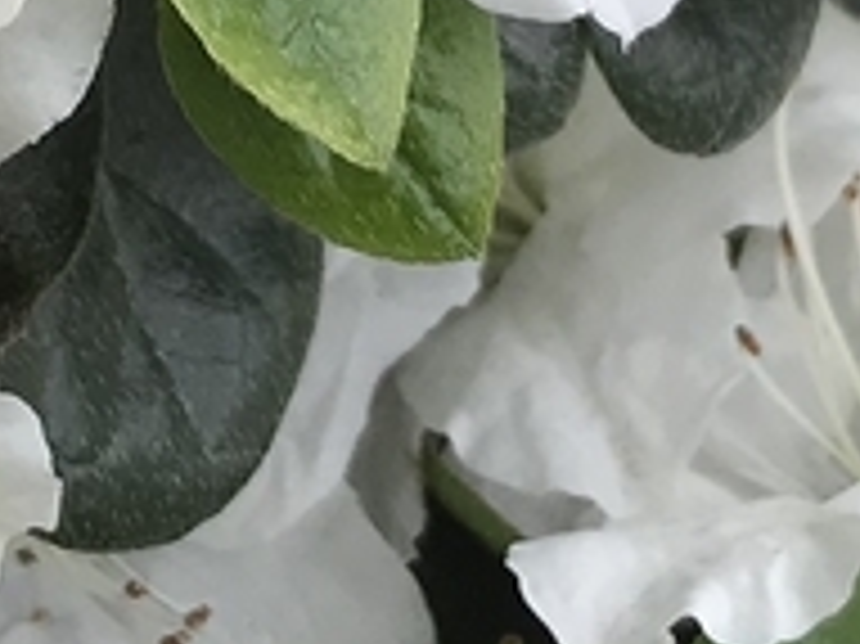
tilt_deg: -39.5
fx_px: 4370
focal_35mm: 176
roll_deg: -3.3
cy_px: -531
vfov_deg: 8.1
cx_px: 270
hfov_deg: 11.2
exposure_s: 1/606
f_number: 1.8
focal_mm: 3.99
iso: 20
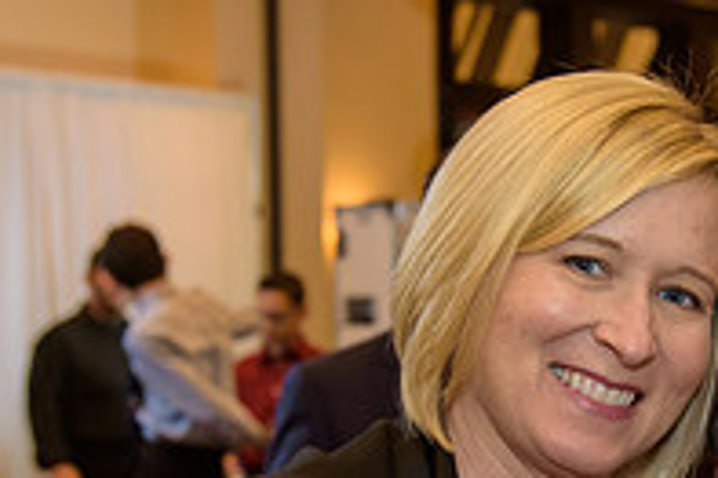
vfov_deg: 11.9
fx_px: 2232
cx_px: 711
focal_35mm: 112
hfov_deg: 17.9
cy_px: 578
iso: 1250
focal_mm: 38
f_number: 3.2
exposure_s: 1/125
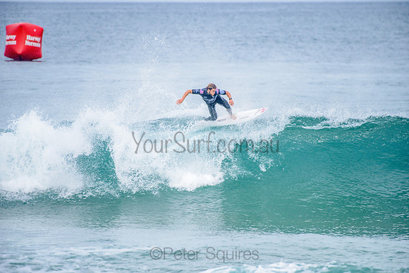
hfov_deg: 4.1
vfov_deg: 2.8
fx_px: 5682
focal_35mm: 500
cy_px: 136
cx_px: 204
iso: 450
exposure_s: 1/2000
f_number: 5.6
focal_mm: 500
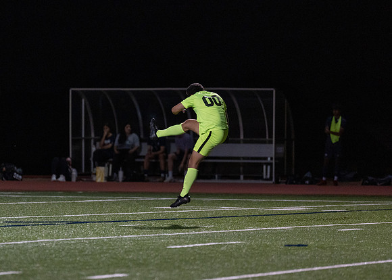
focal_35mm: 308
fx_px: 3430
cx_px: 129
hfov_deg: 6.5
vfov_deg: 4.7
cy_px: 149
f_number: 2.8
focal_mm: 200
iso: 2500
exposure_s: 1/1250
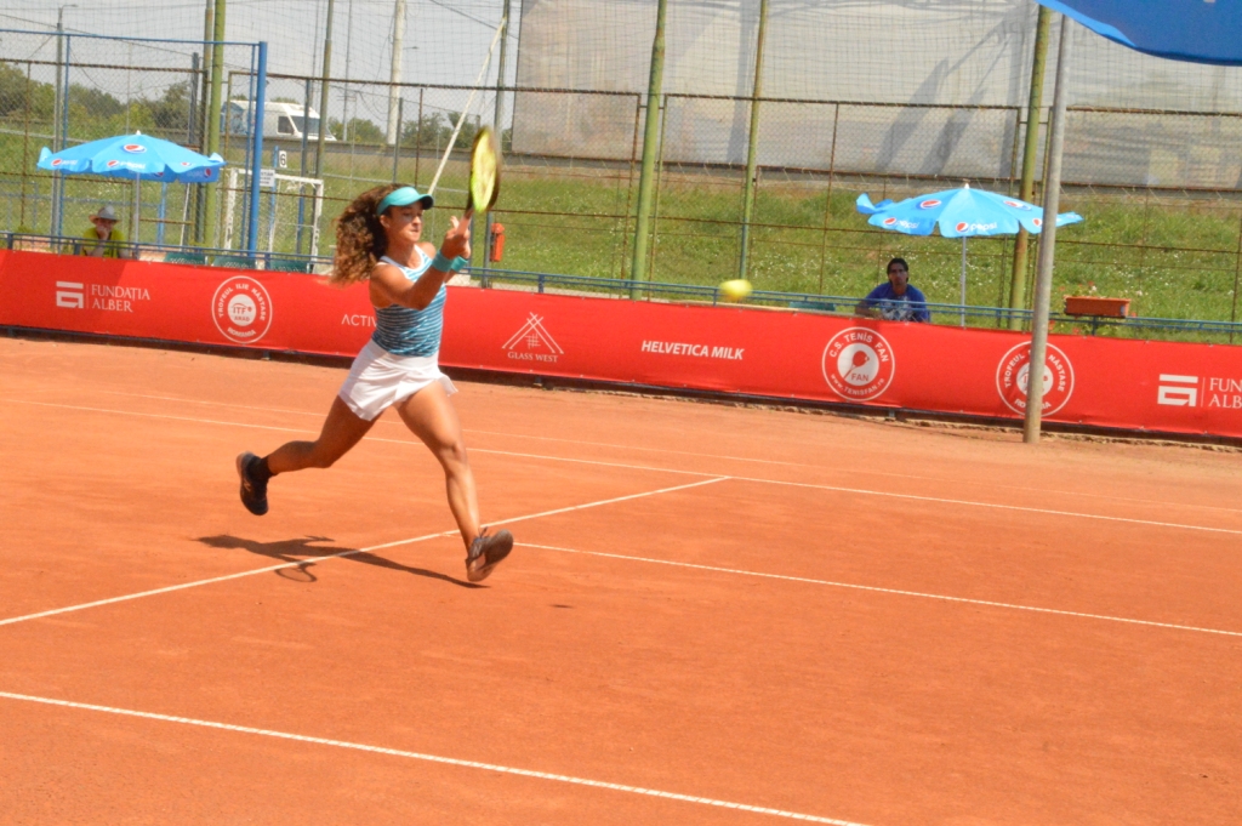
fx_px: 2327
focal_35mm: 68
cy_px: 413
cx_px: 621
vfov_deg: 20.1
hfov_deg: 29.9
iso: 6400
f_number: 32
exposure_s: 1/400
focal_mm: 45
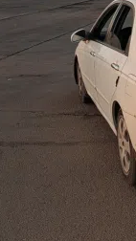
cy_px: 51
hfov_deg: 15.8
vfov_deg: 27.3
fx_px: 487
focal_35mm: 76
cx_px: 111
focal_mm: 5.24
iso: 50
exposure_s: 1/142
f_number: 1.7
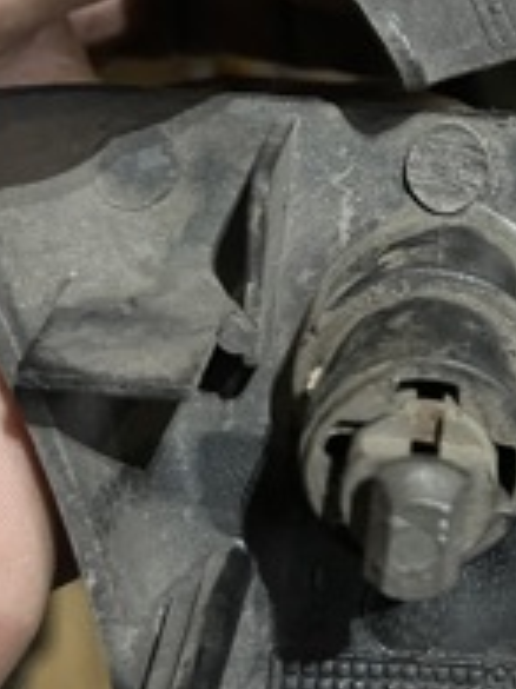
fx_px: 1273
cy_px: 106
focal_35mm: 64
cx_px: 548
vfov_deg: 29.4
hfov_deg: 21.8
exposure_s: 1/25
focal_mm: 5.1
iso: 800
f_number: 1.6
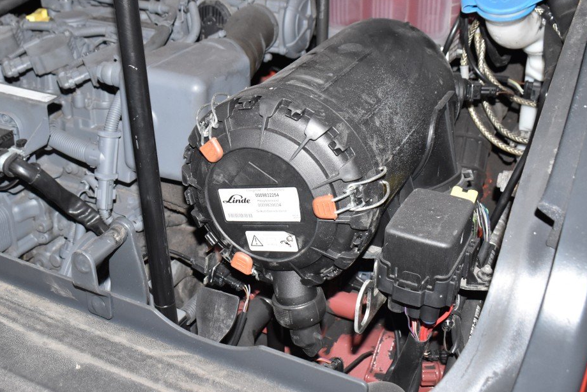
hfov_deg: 41.5
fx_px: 766
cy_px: 150
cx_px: 208
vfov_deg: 28.6
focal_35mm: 47
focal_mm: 24
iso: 1600
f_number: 5
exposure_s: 1/60
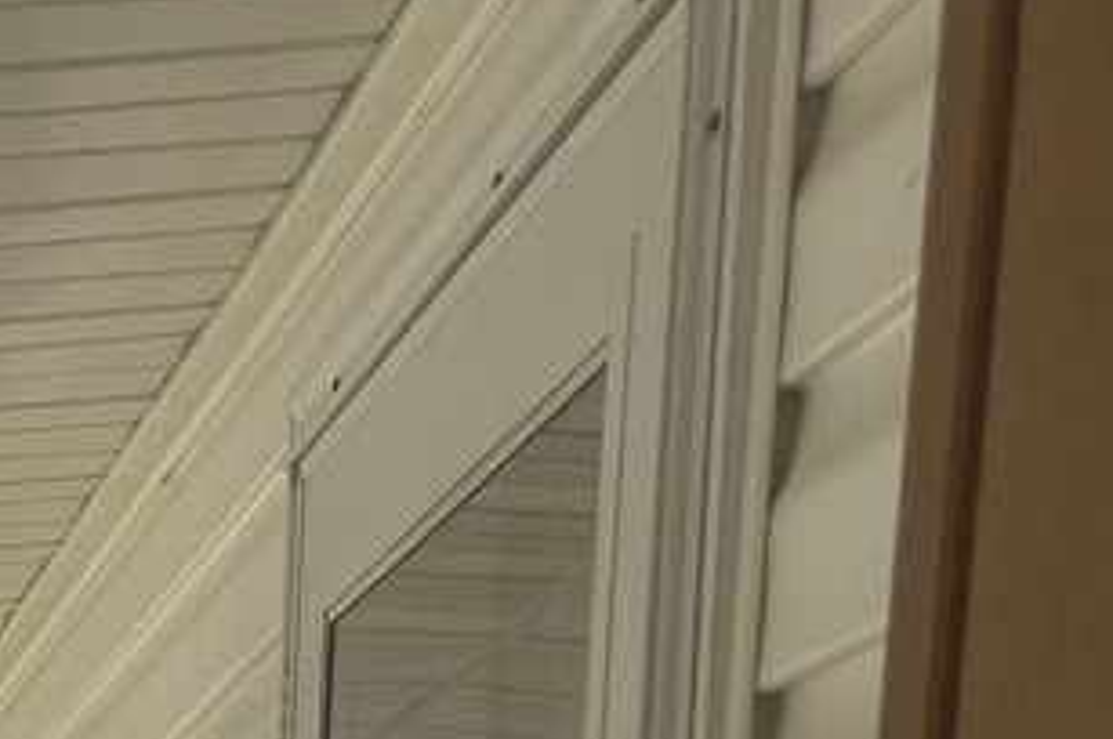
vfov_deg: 9.3
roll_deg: +0.4
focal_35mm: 127
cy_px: 1913
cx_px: -645
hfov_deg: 14.8
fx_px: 3922
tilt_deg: -6.0
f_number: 1.6
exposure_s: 1/792
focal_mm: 5.96
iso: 50
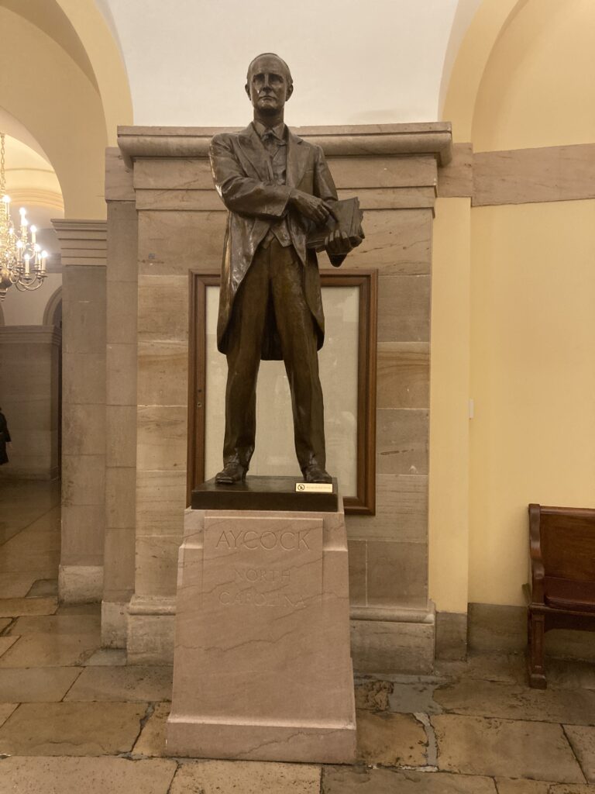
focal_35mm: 28
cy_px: 397
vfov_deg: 63.4
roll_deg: -1.0
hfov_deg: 49.7
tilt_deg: +1.1
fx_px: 642
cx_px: 298
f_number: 1.8
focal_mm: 3.99
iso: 320
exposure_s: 1/40
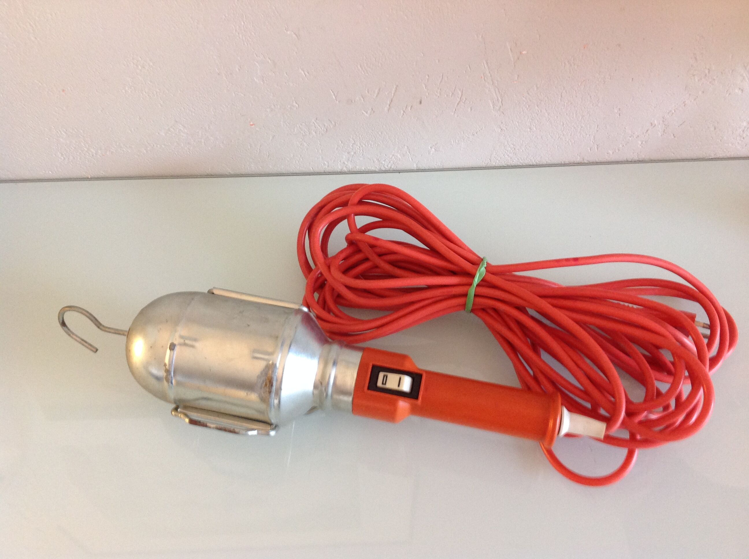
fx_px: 756
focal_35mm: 35
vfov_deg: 40.6
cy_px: 280
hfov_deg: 52.7
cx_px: 374
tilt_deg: -56.0
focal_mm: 4.28
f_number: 2.4
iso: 160
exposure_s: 1/15
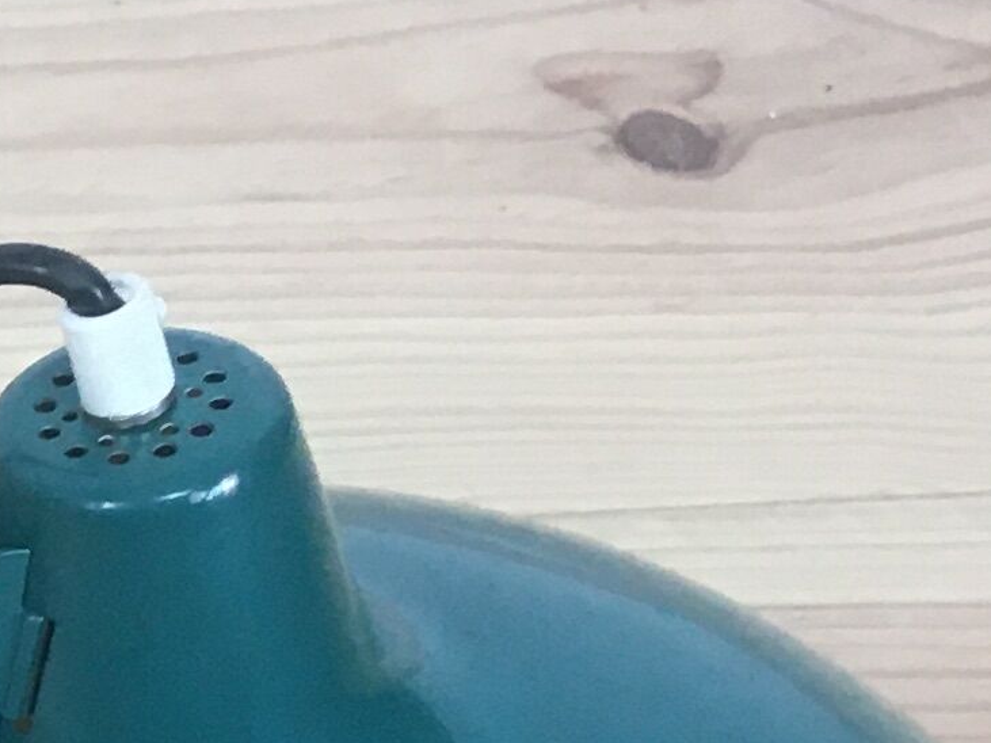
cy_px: 1234
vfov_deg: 9.0
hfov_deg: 10.6
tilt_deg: -53.0
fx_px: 4580
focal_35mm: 160
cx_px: -1398
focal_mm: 4.15
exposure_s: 1/33
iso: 50
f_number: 2.2
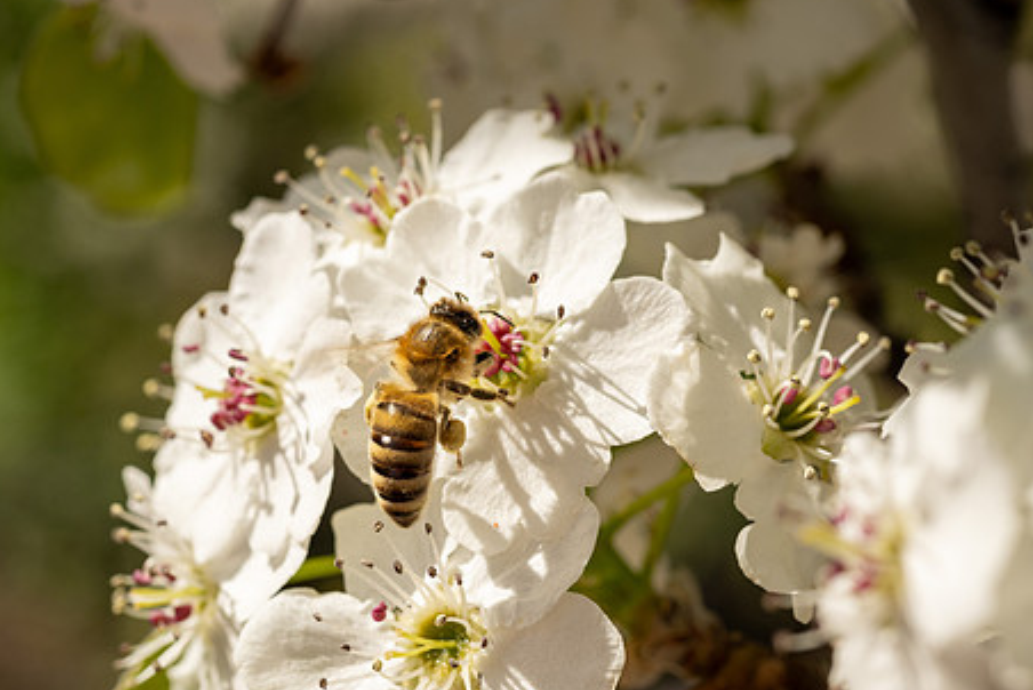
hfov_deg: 26.2
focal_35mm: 77
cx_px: 619
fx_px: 2211
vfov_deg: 17.7
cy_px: 408
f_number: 10
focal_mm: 60
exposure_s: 1/400
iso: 160
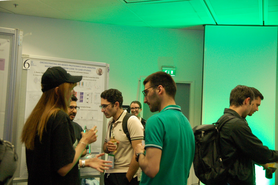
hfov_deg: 48.0
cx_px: 139
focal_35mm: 40
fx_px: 312
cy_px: 92
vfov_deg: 33.0
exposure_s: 1/125
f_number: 4
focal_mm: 27
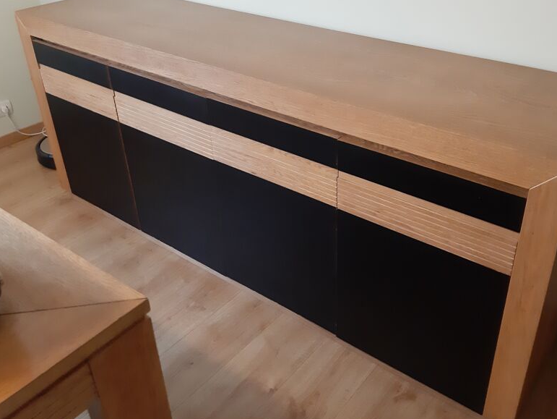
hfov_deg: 52.5
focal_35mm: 35
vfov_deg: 40.6
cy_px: 179
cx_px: 312
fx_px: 563
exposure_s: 1/25
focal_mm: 3.93
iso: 500
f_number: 1.7
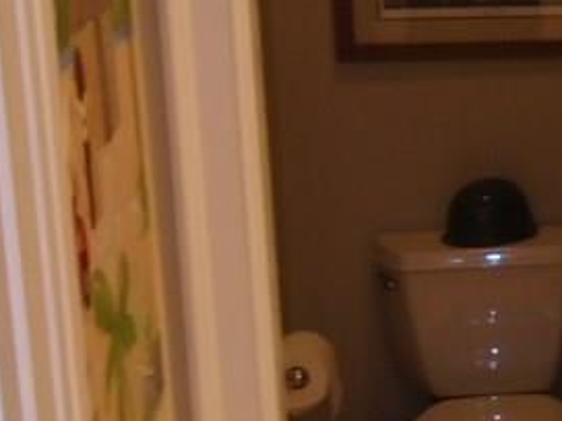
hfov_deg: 17.6
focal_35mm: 98
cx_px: 880
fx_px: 1591
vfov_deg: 15.1
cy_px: 196
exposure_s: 1/30
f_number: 3.2
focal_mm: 4.6
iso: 200
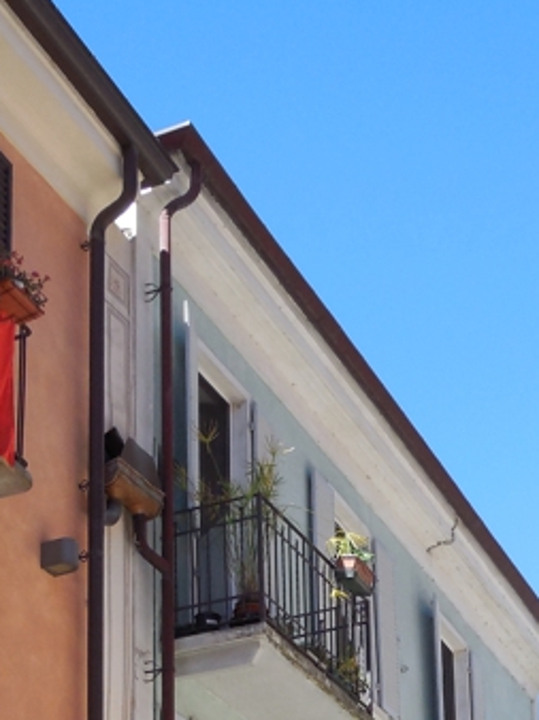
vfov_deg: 19.9
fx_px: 1892
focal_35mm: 91
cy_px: 920
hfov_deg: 16.2
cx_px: 296
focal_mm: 5.3
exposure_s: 1/640
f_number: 3.2
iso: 125
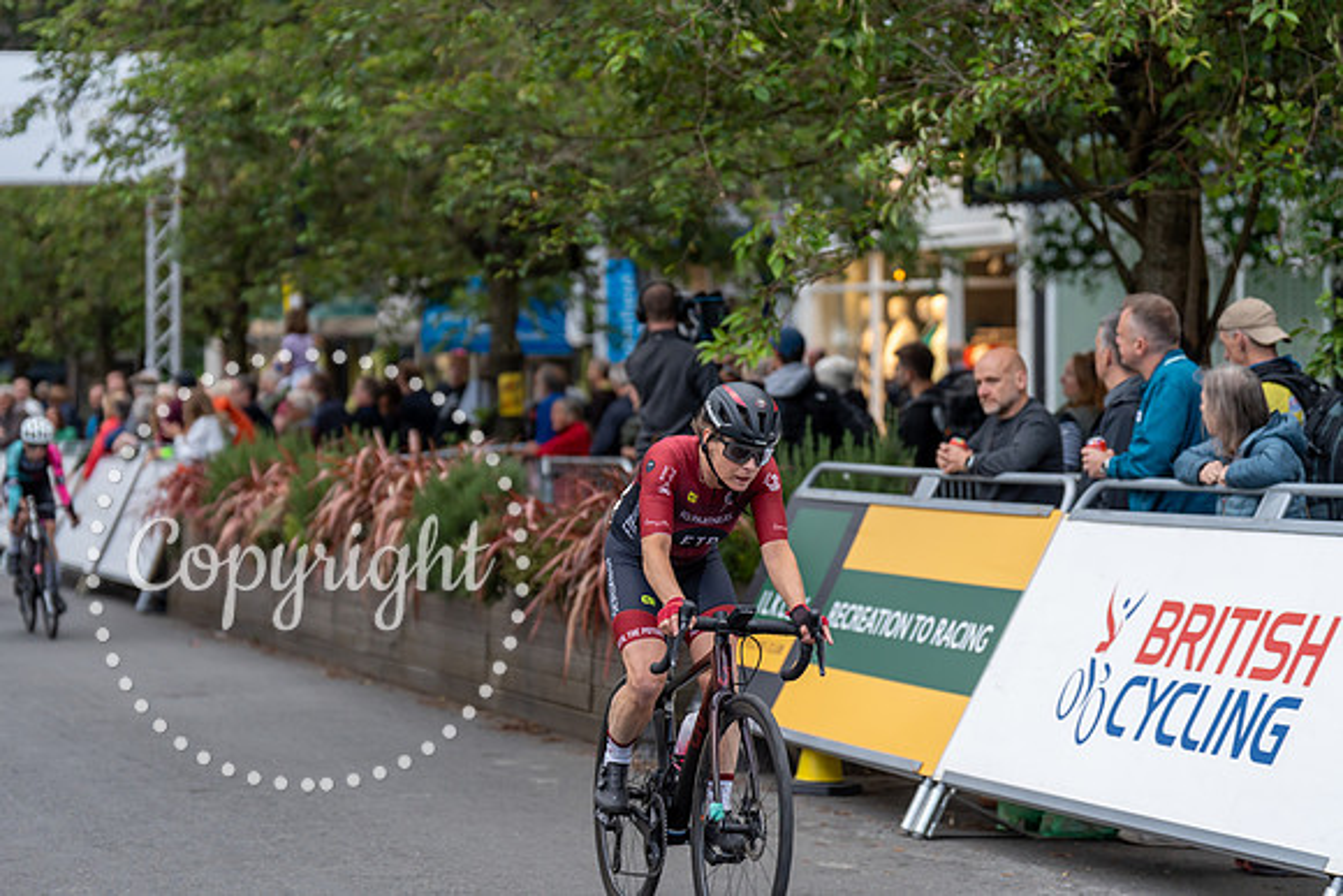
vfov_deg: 13.7
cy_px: 448
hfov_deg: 20.4
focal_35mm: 100
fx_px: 3731
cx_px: 672
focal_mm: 100
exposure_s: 1/800
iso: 640
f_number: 2.8
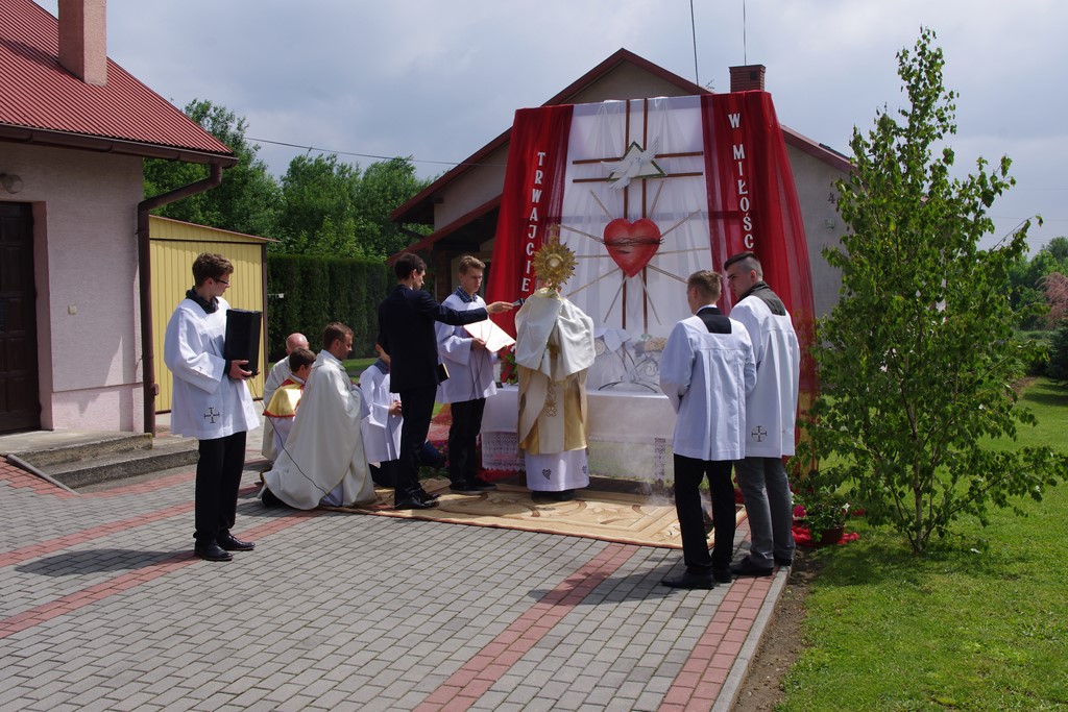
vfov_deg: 34.2
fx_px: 1157
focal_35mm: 39
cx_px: 534
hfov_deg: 49.5
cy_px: 356
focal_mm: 26.25
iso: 200
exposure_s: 1/500
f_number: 8
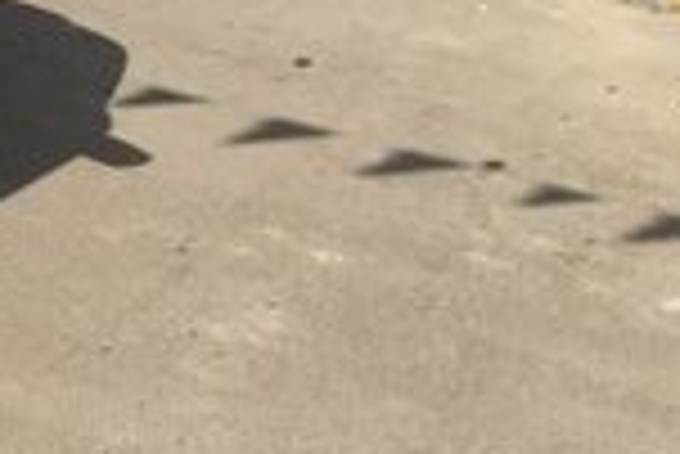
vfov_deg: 10.3
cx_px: -694
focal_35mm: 132
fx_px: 2496
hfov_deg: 13.3
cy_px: 2
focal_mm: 4.15
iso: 32
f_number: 2.2
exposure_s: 1/2475
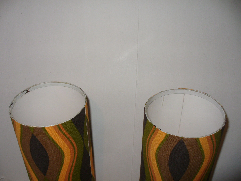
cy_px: 90
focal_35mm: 37
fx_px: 258
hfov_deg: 50.1
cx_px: 120
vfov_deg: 38.7
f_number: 2.8
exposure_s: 1/30
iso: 100
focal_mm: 6.1
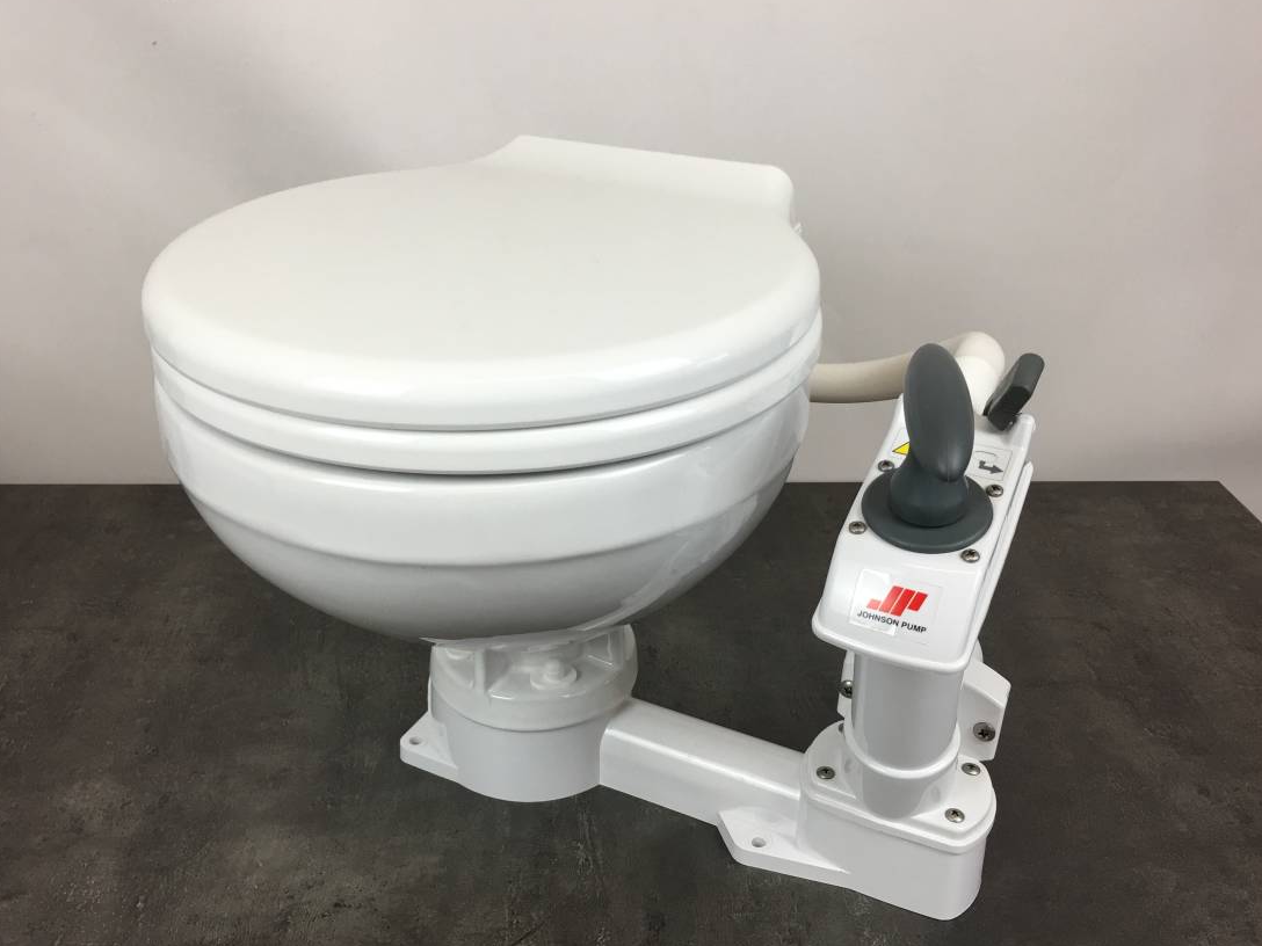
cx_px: 595
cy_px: 507
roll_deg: -0.4
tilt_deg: -29.0
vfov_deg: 44.1
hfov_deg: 56.8
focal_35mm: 32
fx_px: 1167
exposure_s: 1/33
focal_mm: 4.15
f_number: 2.2
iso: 25
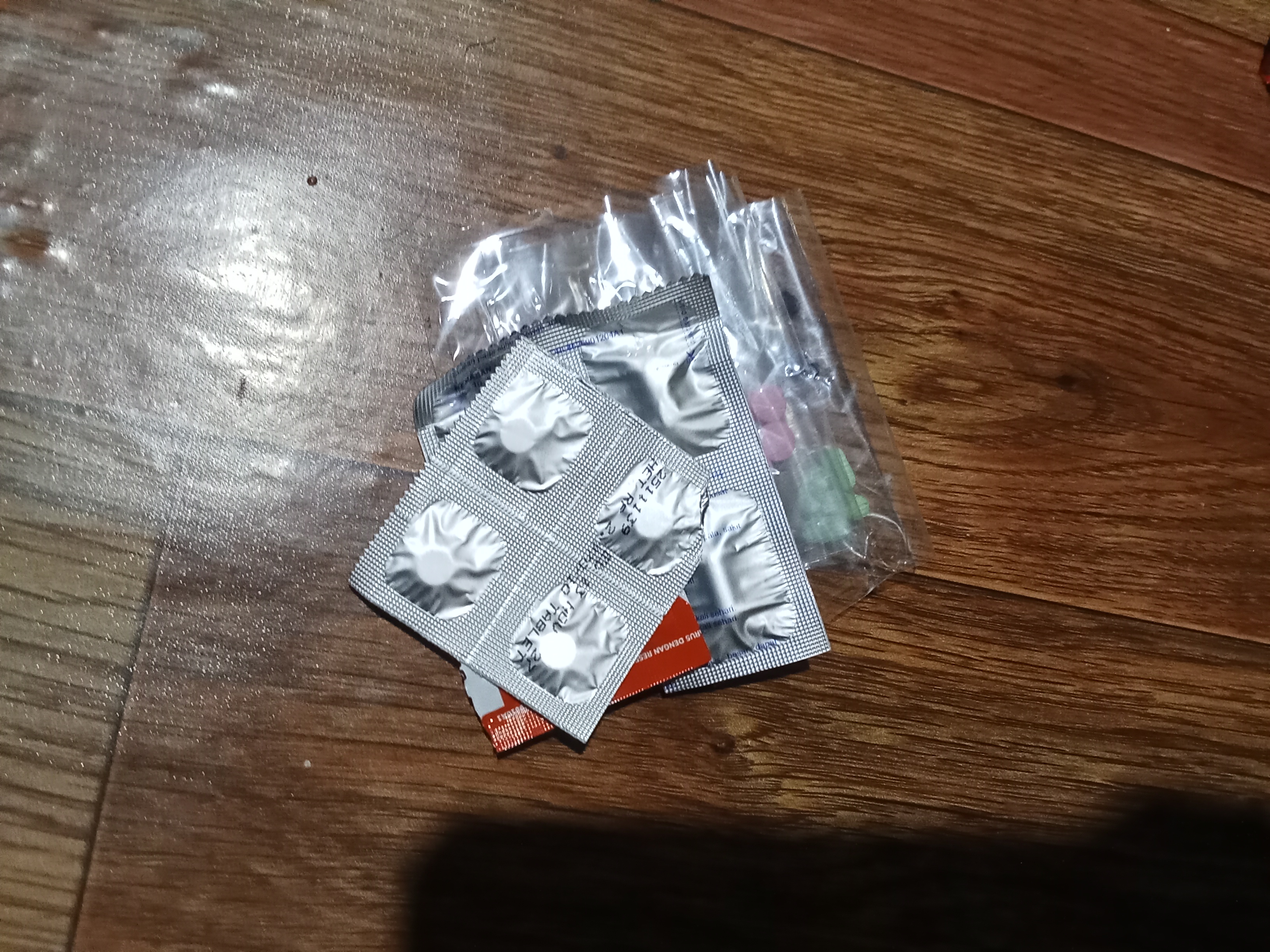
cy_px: 476
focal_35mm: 27
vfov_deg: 51.4
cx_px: 635
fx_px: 991
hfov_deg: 65.3
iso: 614
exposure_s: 1/33.3
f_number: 2
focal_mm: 2.79
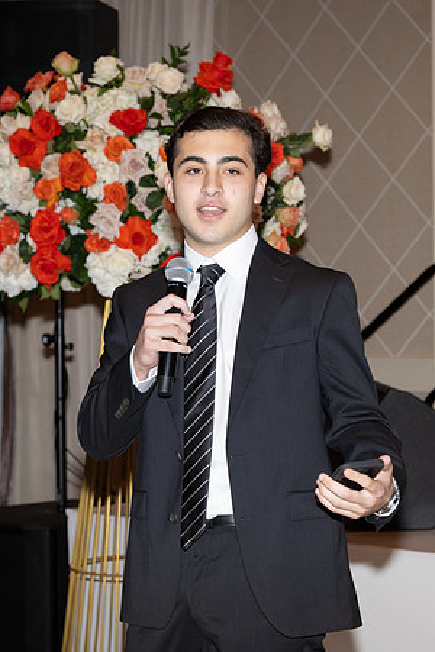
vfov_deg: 18.7
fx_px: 1985
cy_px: 326
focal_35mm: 110
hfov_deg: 12.5
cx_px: 185
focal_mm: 73
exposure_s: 1/100
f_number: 5.6
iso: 800
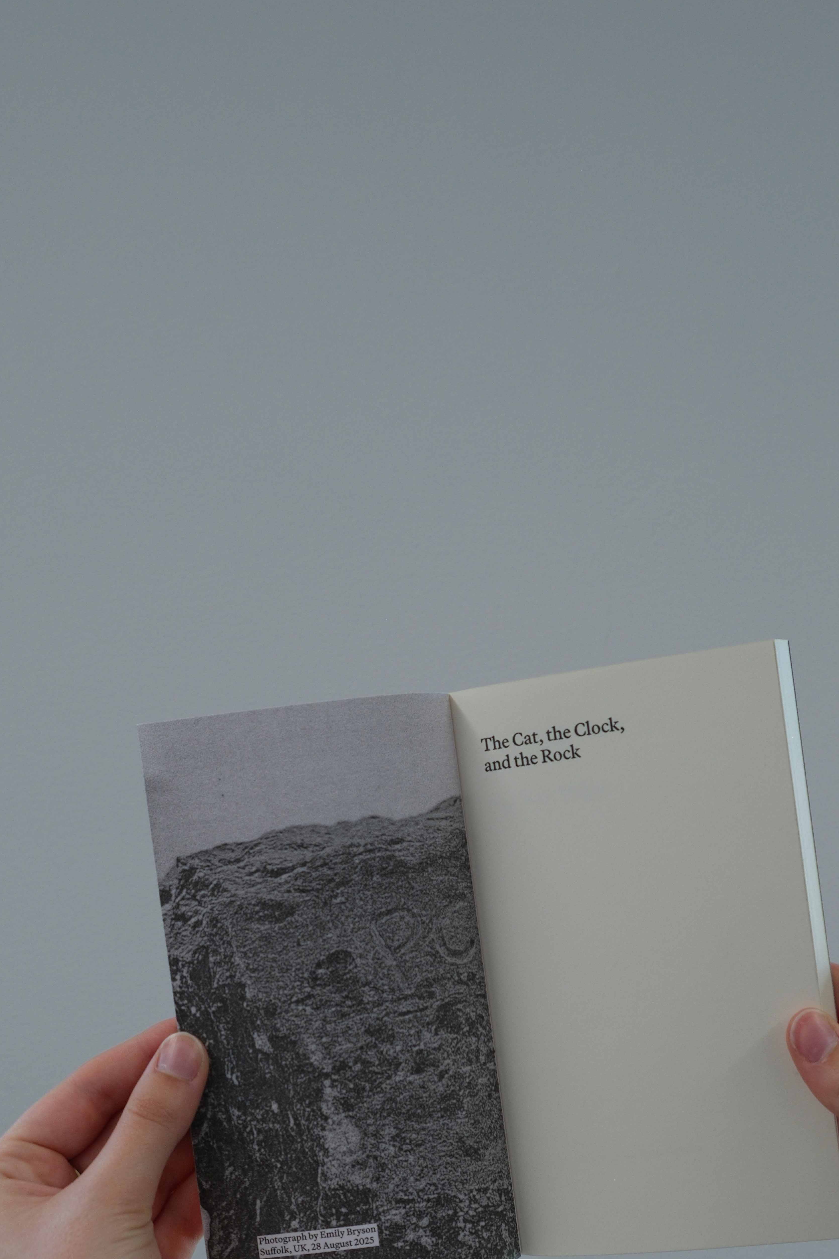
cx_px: 492
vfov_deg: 39.9
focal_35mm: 49
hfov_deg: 27.5
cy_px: 835
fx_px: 1713
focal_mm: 21.4
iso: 400
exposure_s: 1/60
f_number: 5.6
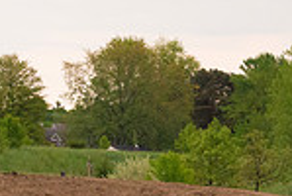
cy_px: 74
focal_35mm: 272
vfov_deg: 5.1
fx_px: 2211
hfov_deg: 7.5
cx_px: 392
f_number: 11
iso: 4000
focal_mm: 70
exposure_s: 1/1250
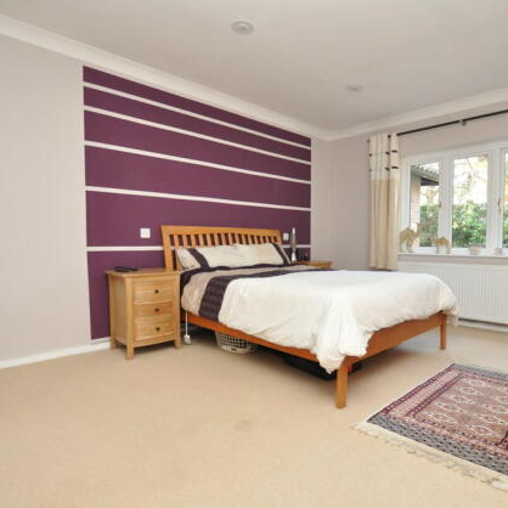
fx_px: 332
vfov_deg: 74.8
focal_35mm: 20
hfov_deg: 74.4
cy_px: 260
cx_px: 289
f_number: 4
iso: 800
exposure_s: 1/60
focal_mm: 10
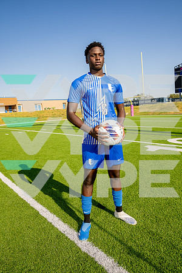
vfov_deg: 73.7
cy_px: 136
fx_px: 182
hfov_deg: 53.1
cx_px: 91
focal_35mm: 24
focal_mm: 24
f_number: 7.1
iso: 50
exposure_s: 1/125
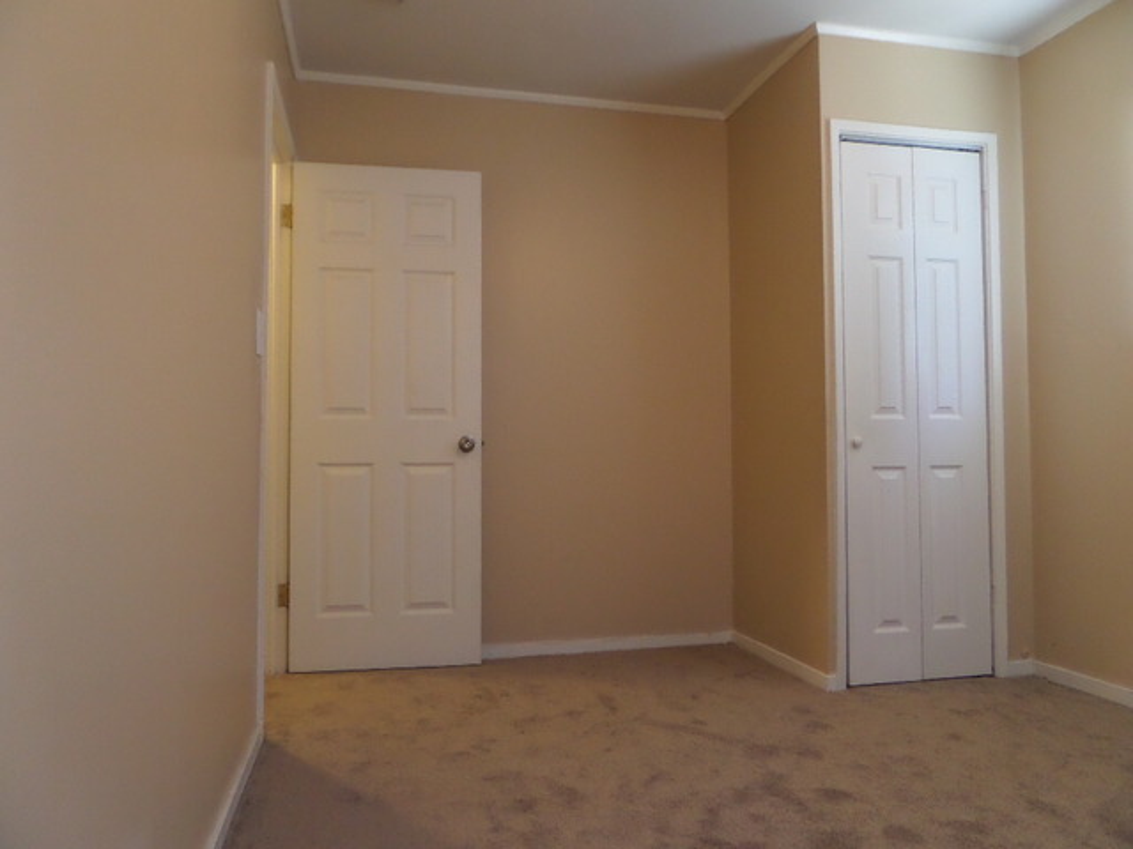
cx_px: 566
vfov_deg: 56.8
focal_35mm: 24
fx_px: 786
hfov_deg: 71.6
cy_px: 424
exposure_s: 1/15
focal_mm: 4
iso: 400
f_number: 3.2
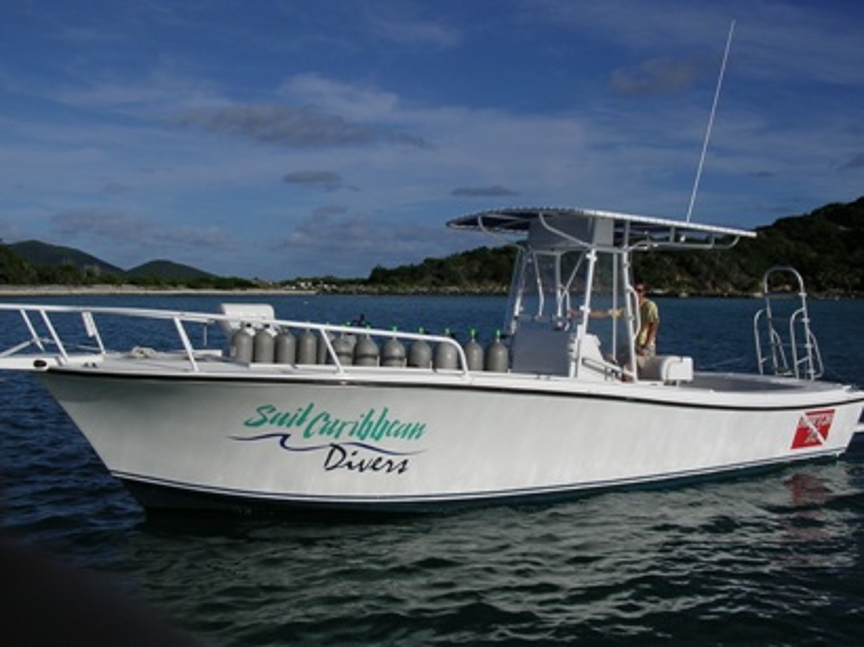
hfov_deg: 49.0
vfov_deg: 37.7
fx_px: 948
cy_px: 324
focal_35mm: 38
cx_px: 432
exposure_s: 1/1222
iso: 100
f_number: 5.6
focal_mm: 5.8
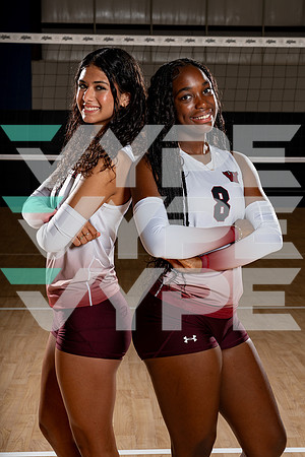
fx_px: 775
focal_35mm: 61
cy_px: 228
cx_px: 152
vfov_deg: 32.9
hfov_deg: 22.3
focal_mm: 61
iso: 100
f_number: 8
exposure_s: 1/250
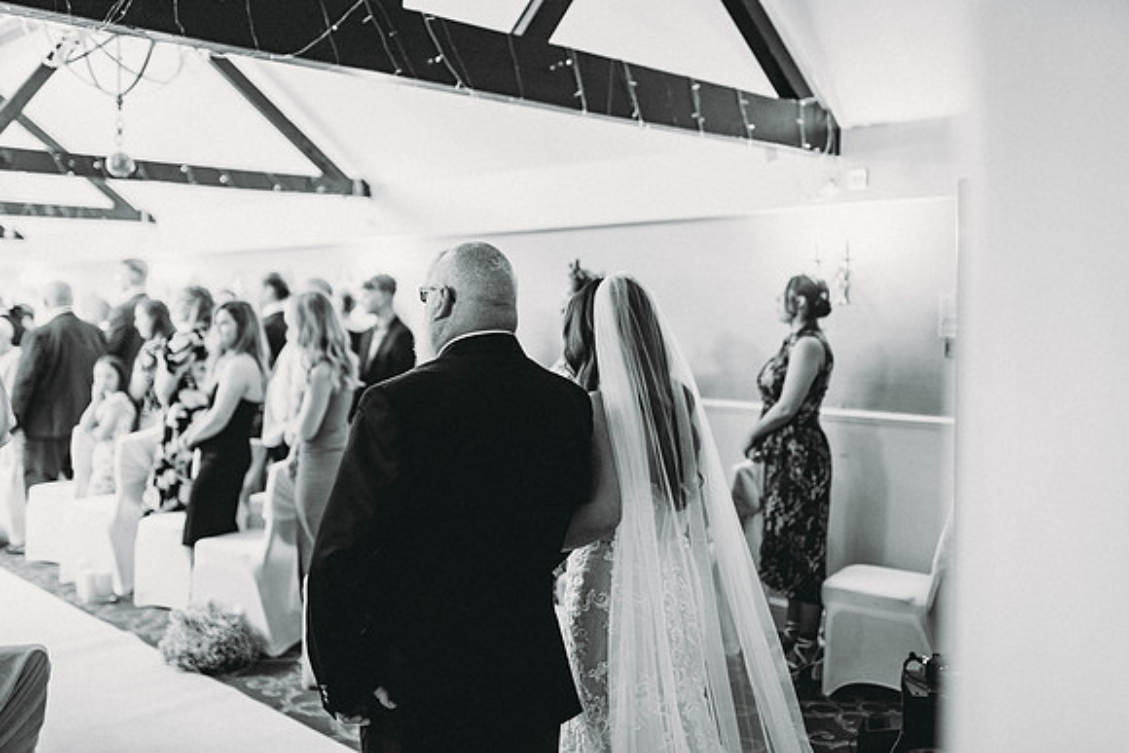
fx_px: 1098
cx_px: 564
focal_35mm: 35
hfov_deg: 54.4
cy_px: 376
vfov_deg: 37.9
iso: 320
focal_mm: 35
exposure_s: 1/160
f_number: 1.6
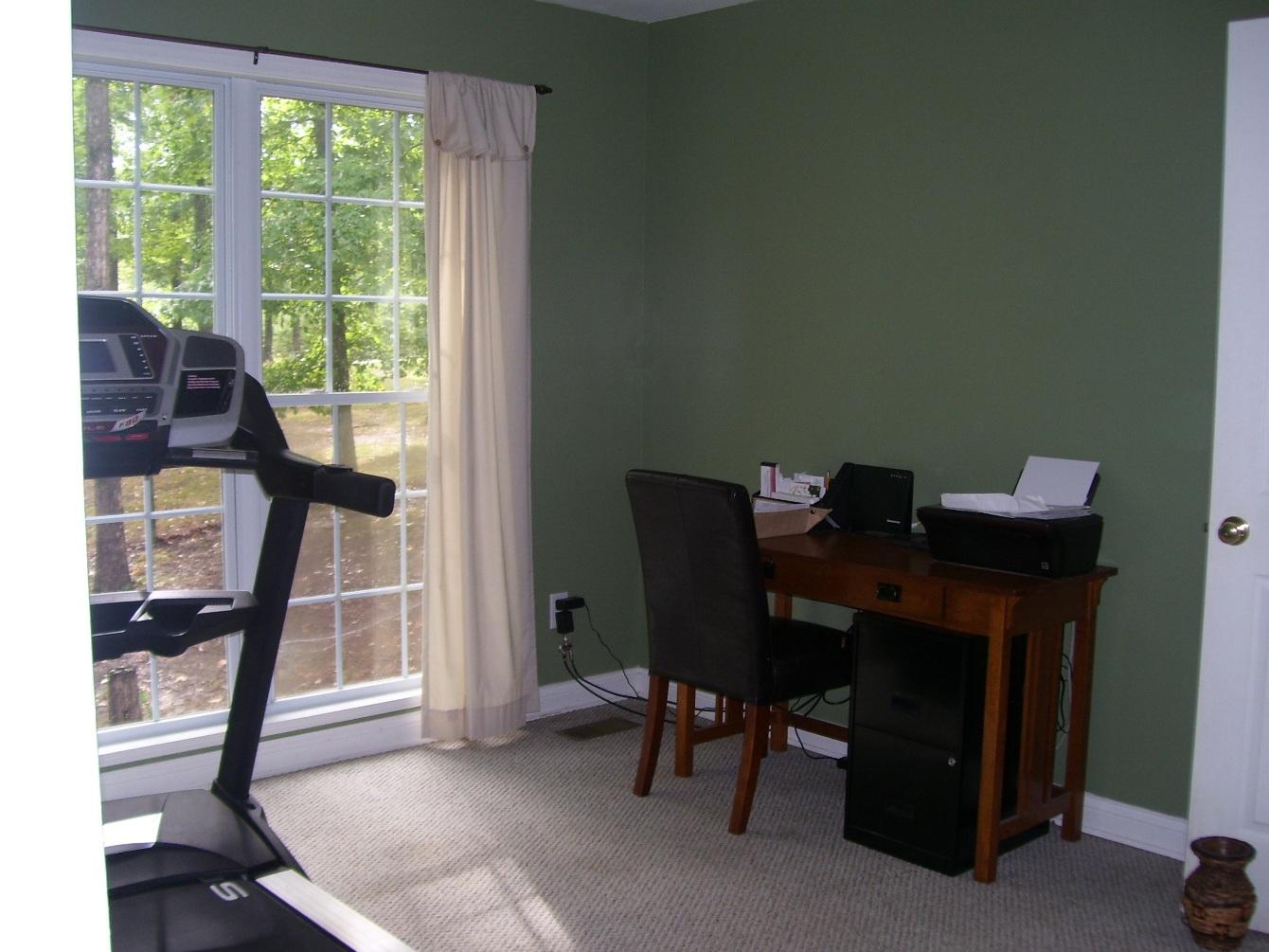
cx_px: 634
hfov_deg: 50.1
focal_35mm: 37
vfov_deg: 38.7
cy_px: 476
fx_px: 1356
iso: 80
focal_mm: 6
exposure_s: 1/60
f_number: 2.7
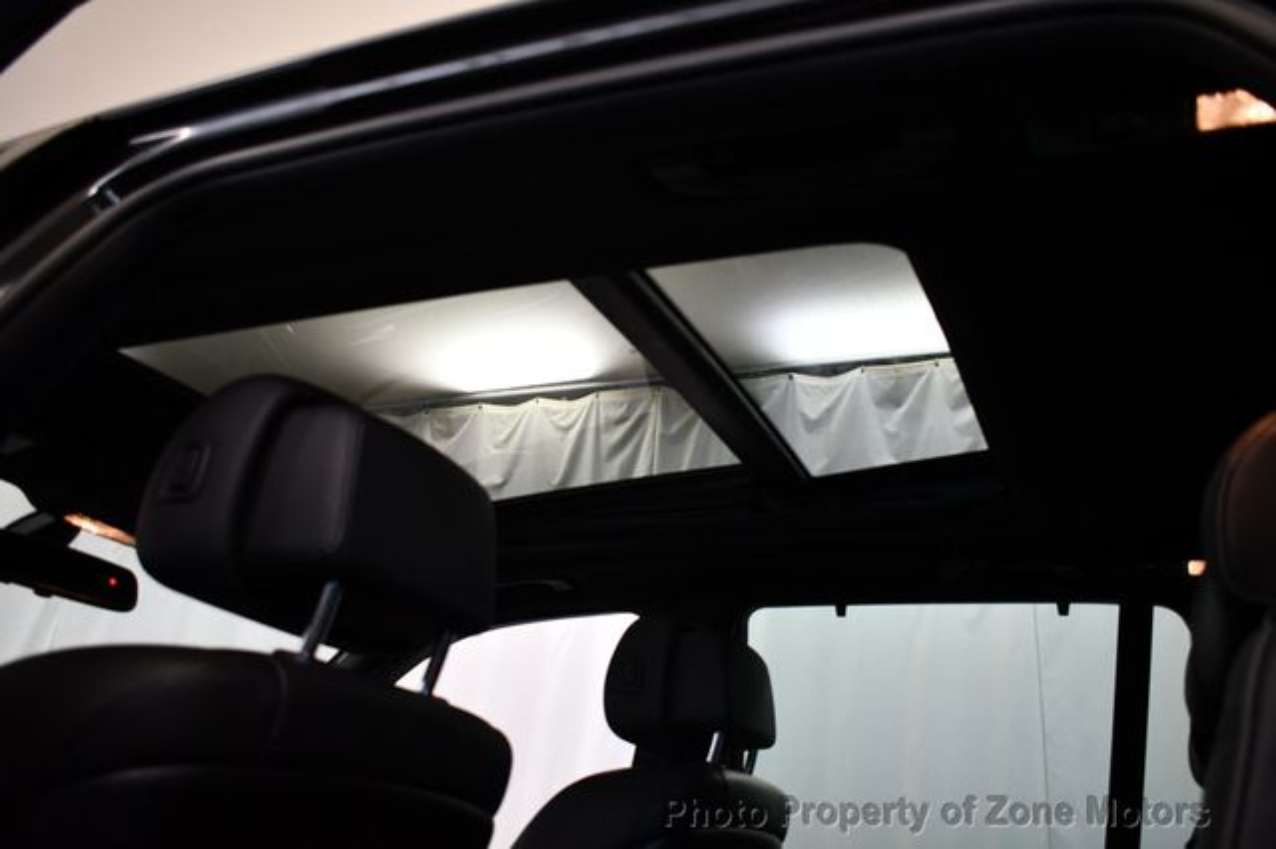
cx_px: 638
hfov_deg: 60.3
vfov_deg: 42.3
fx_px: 1098
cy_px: 424
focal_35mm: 31
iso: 1100
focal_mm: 21
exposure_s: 1/125
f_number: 3.8
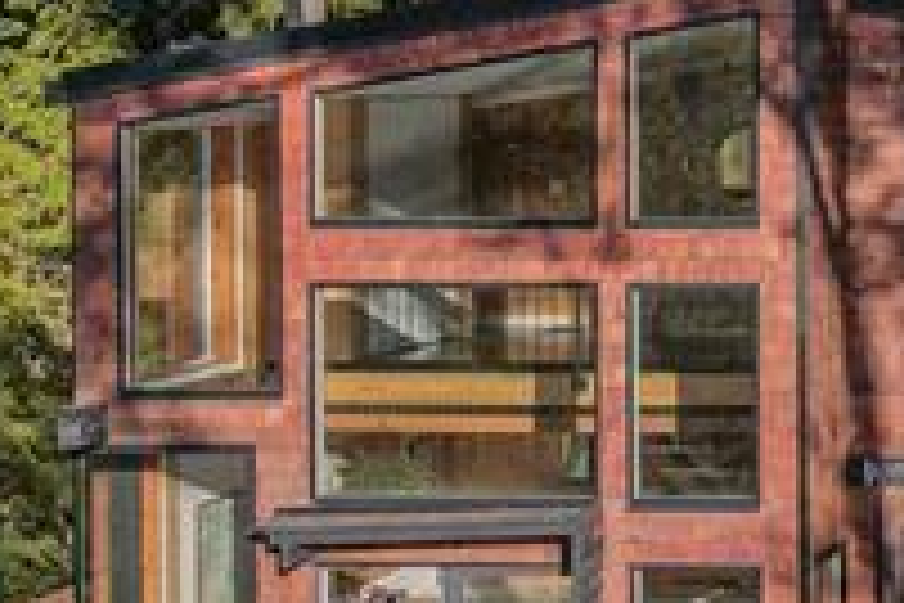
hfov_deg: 16.4
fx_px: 2812
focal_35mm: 112
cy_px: 90
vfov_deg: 12.2
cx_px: 1408
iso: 400
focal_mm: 8.38
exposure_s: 1/4000
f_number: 2.8
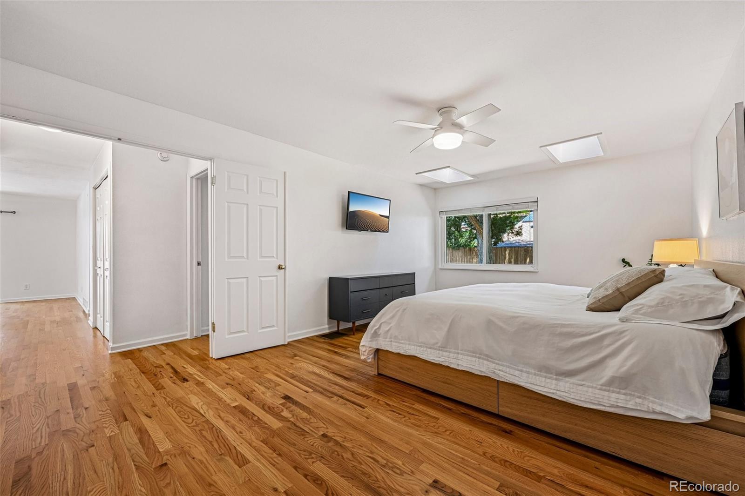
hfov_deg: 104.3
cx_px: 372
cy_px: 248
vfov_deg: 81.2
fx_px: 290
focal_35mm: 14
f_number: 10
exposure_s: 1/15
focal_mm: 14
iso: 360
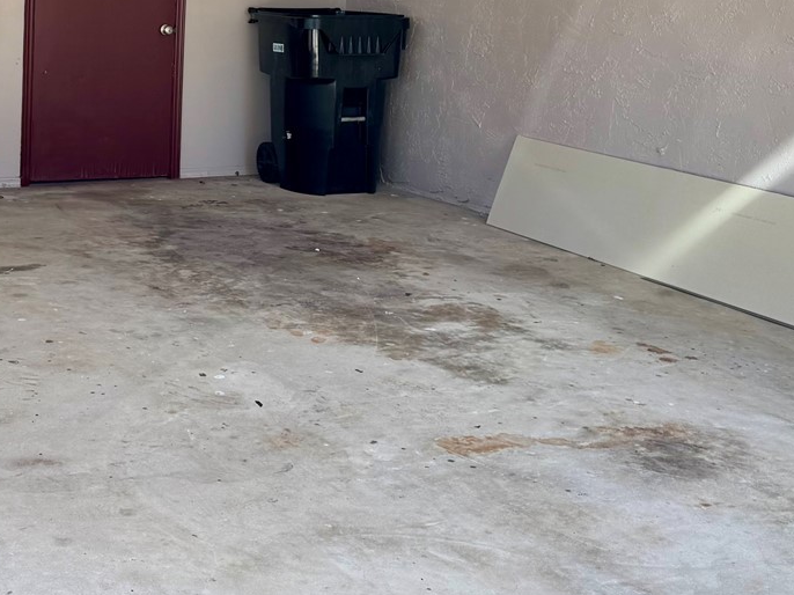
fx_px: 1284
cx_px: 96
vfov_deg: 25.2
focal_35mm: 56
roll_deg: -1.9
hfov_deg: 32.8
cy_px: 43
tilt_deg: -5.7
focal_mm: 6.76
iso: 80
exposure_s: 1/522
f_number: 1.78
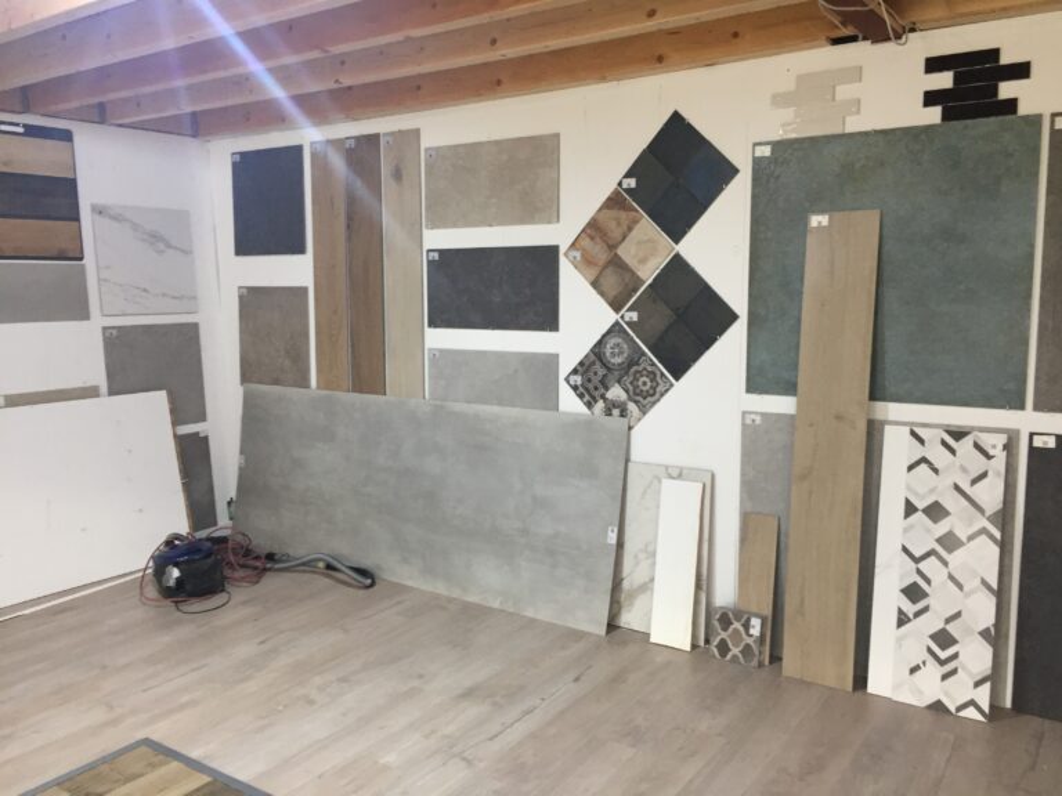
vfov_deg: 48.2
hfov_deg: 61.7
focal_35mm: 29
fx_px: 890
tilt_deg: -6.0
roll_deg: -0.7
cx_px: 531
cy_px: 398
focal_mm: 4.15
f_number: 2.2
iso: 125
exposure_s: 1/33
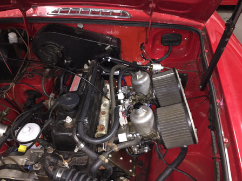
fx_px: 203
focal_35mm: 29
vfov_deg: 48.2
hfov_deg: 61.7
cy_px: 90
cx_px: 121
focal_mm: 4.15
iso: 125
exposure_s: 1/17
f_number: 2.2
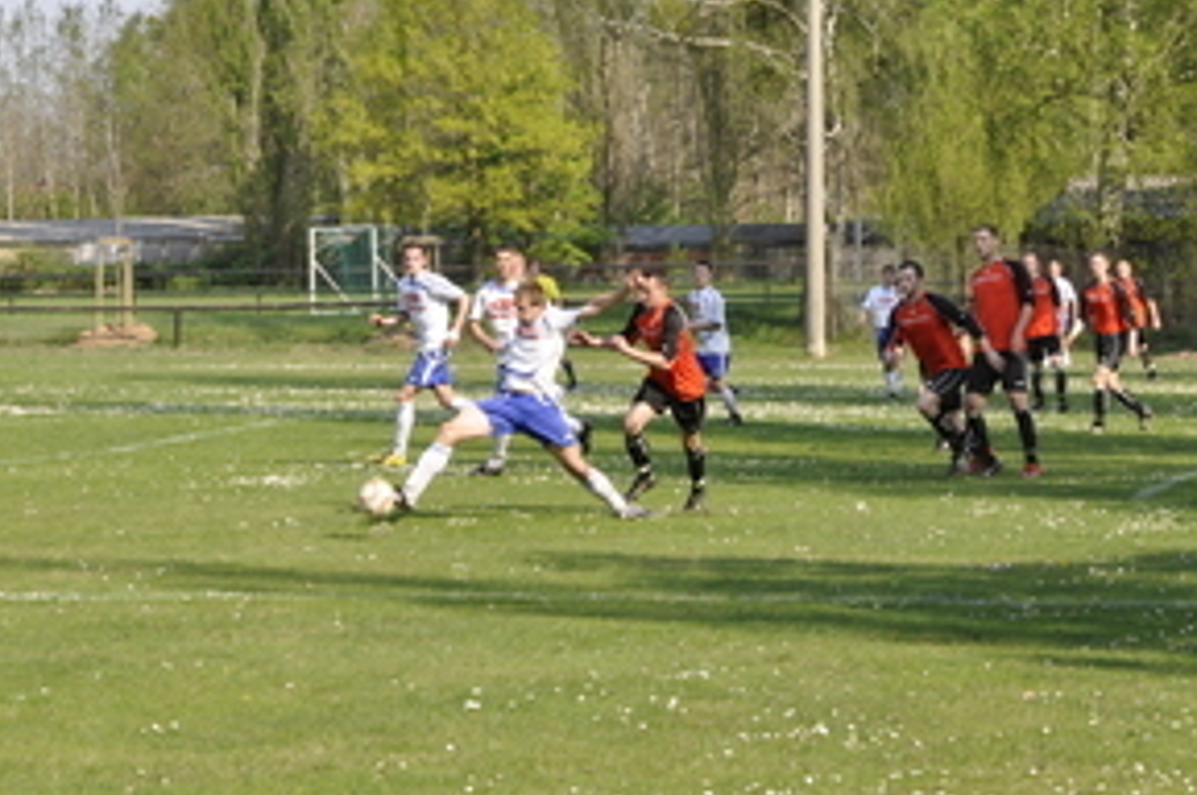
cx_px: 654
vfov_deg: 9.6
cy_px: 277
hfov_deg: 14.4
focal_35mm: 143
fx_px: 4745
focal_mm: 55
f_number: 13
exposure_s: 1/125
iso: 200
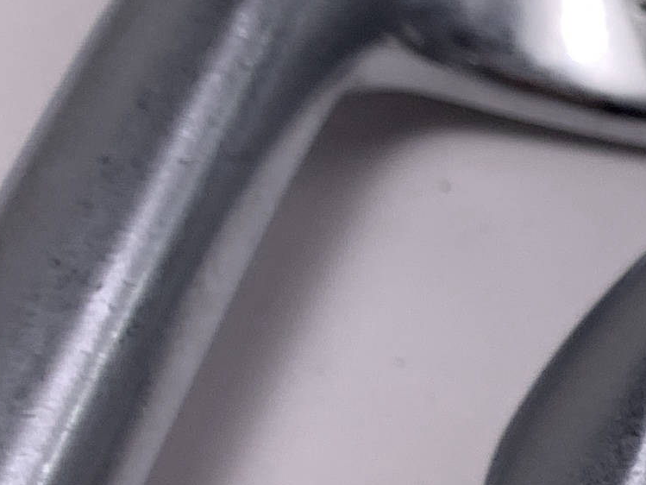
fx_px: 2613
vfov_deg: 10.5
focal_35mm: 140
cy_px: 529
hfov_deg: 12.0
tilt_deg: -57.9
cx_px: 1427
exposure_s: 1/687
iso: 25
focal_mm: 4.25
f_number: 1.8
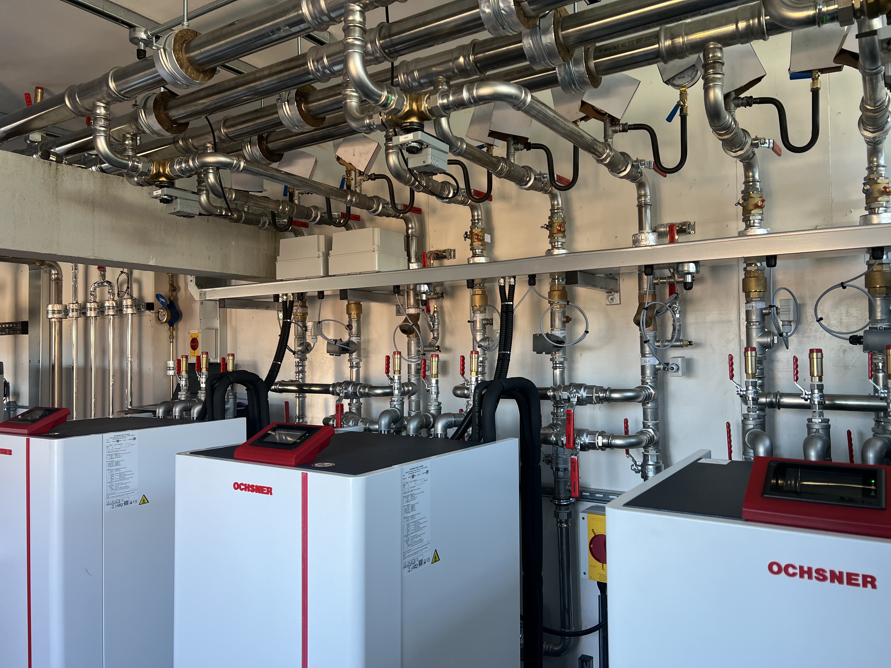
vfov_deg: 53.1
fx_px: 669
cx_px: 446
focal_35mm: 26
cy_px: 334
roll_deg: +1.4
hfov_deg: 67.3
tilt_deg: +1.7
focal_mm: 5.7
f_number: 1.5
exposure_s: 1/100
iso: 80
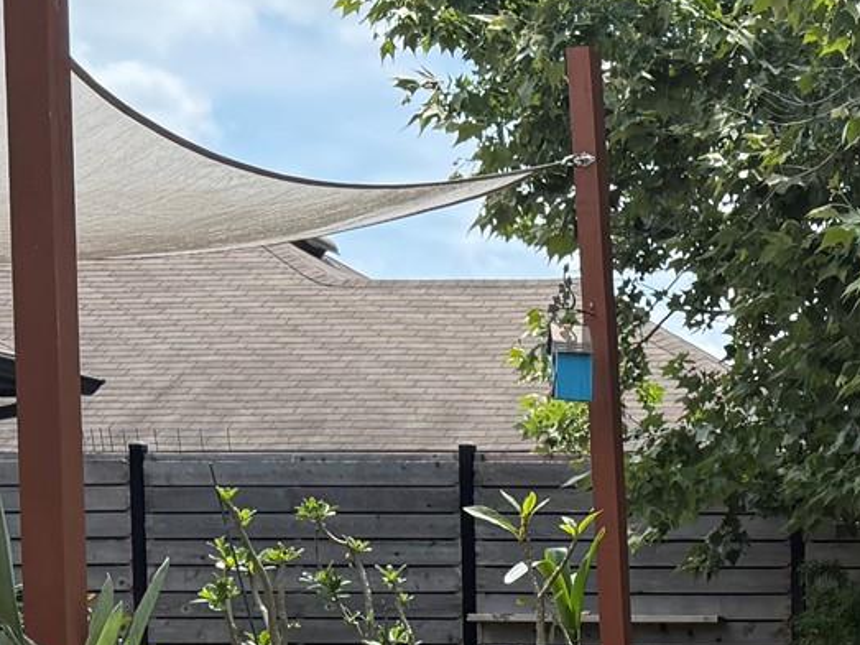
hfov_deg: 19.1
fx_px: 2335
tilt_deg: -1.9
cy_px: 796
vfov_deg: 15.1
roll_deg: +0.3
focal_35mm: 94
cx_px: 1169
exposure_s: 1/3145
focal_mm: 6.76
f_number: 1.78
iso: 100
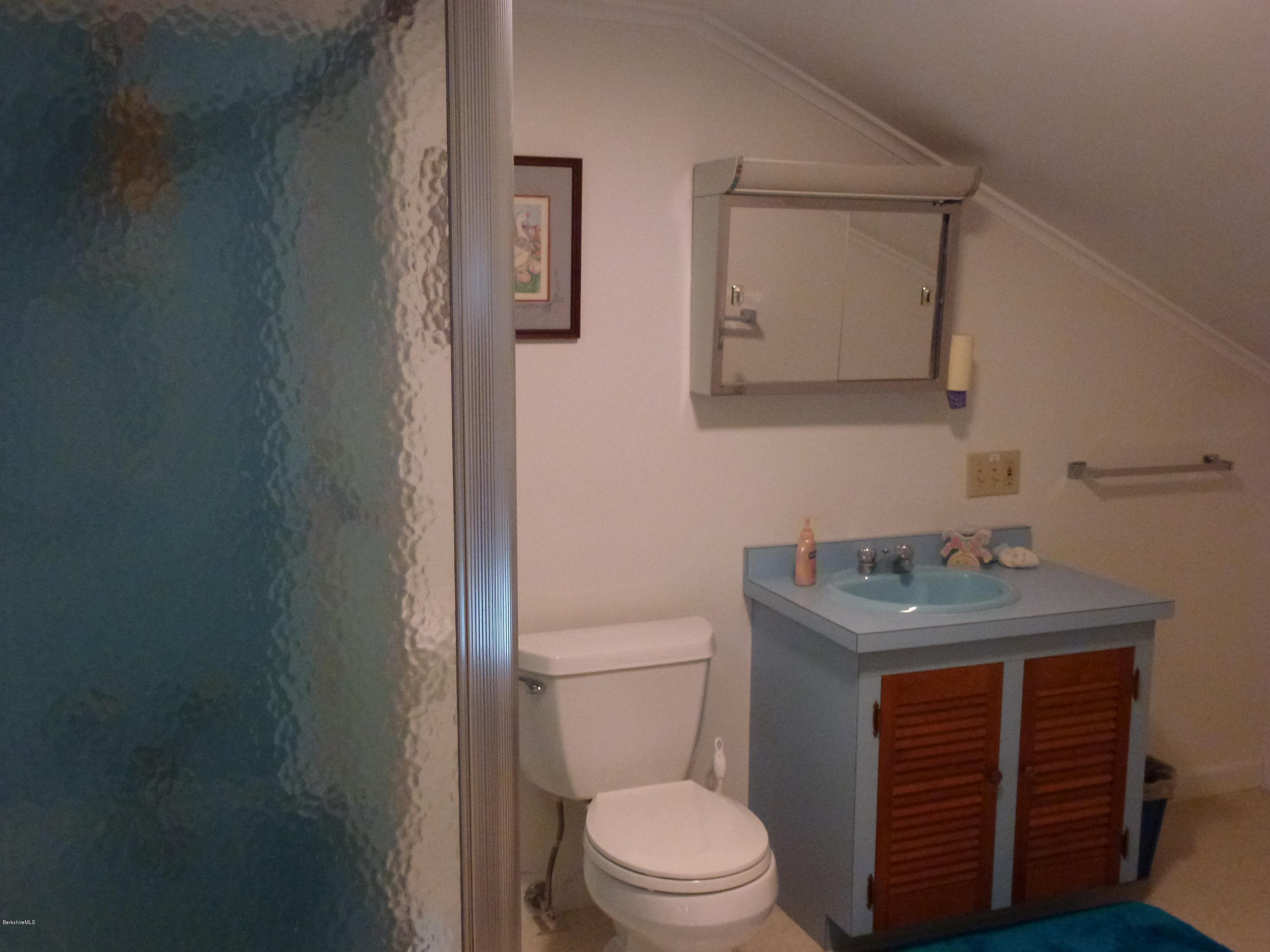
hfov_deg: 55.4
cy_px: 476
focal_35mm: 33
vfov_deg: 42.9
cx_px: 635
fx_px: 1211
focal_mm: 5.9
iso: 400
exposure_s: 1/10
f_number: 3.6
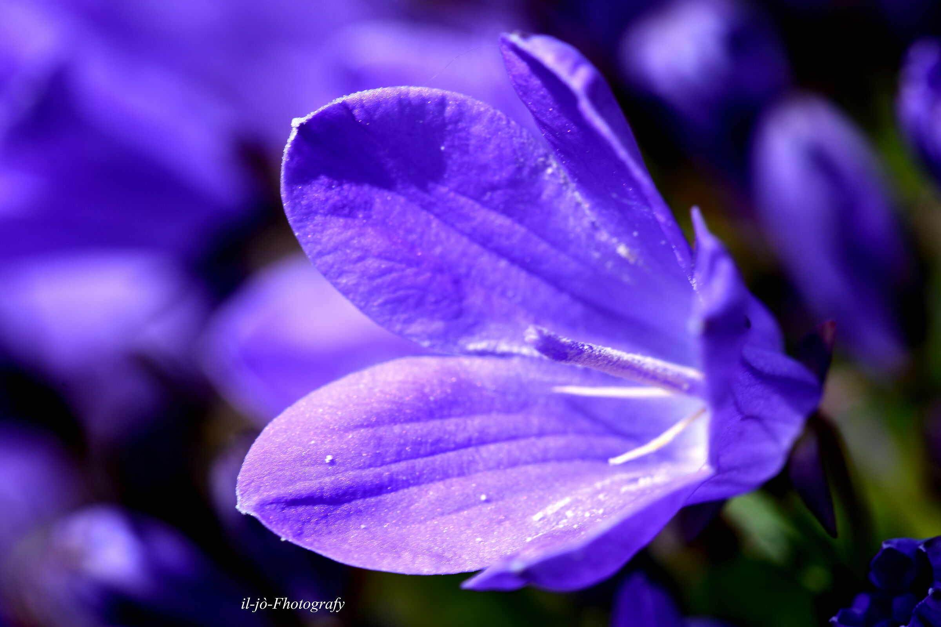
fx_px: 4117
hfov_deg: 13.0
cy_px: 314
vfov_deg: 8.7
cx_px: 470
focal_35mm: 158
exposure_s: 1/100
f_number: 14
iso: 100
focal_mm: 105
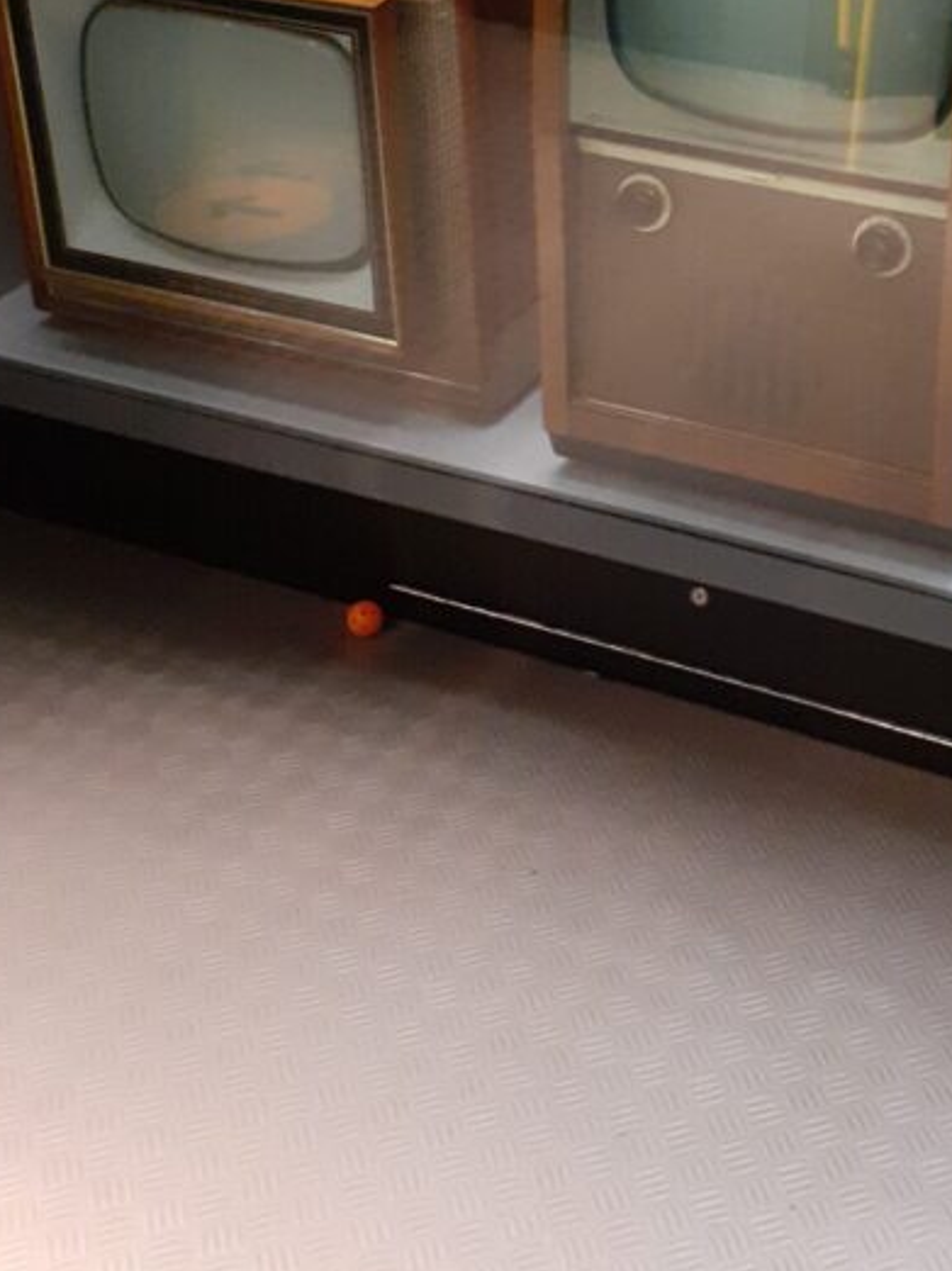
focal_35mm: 53
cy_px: 246
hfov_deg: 26.9
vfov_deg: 35.0
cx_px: 786
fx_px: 1945
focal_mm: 3.6
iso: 640
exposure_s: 1/25
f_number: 1.9
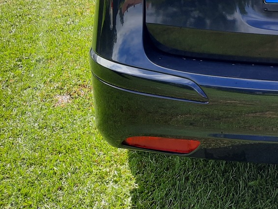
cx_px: 329
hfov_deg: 25.1
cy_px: -36
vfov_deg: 19.9
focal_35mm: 70
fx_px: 563
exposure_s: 1/311
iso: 32
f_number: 2
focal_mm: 4.6
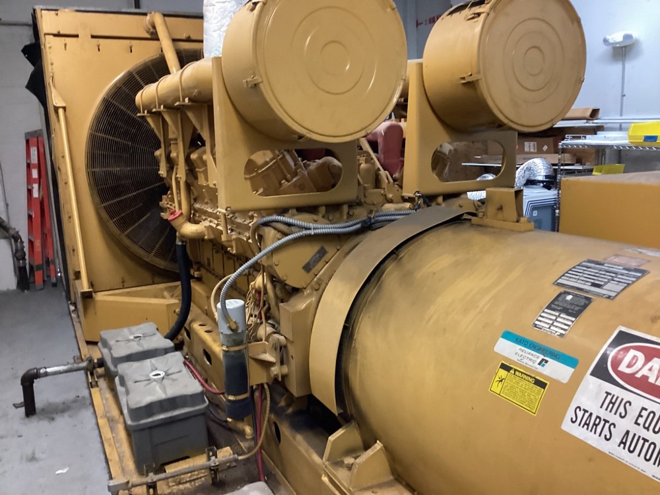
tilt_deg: -9.1
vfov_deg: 45.4
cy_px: 248
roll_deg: +1.7
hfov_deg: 58.4
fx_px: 591
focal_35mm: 31
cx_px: 330
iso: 400
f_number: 2.4
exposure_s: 1/30
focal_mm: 3.3
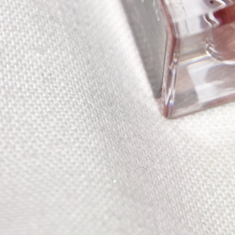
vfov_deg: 6.9
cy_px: -136
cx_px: 379
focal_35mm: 249
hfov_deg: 6.9
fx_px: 1913
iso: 160
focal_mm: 41
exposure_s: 1/60
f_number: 5.6
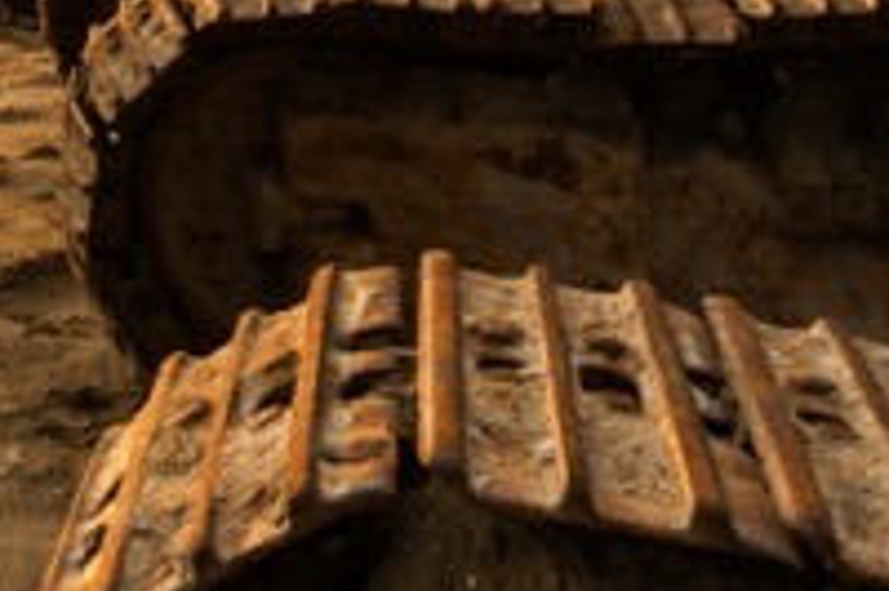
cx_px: -627
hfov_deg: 16.0
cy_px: -831
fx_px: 2763
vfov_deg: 10.5
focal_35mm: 112
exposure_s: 1/100
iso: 80
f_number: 8
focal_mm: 14
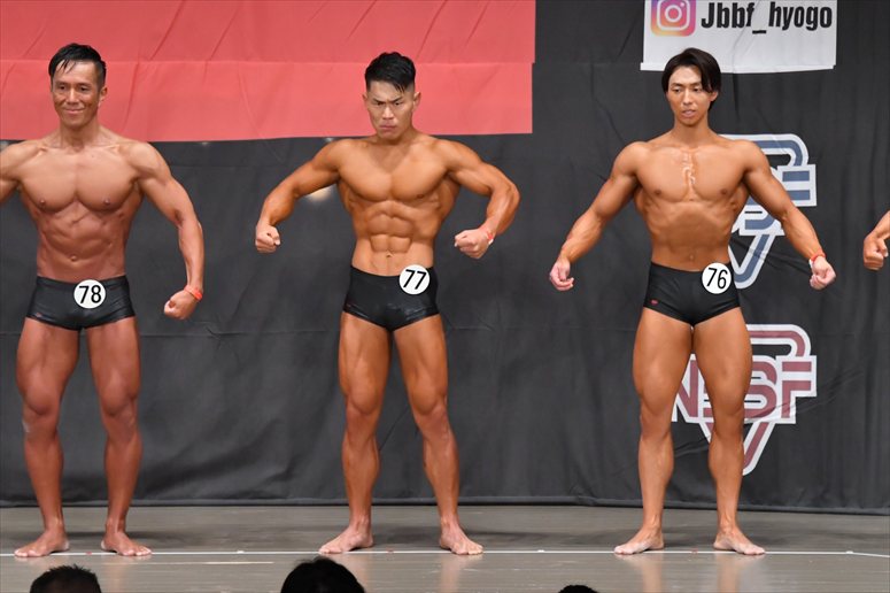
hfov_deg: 9.2
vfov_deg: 6.1
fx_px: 5560
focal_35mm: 225
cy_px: 296
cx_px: 445
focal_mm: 150
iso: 6400
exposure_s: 1/400
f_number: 5.6
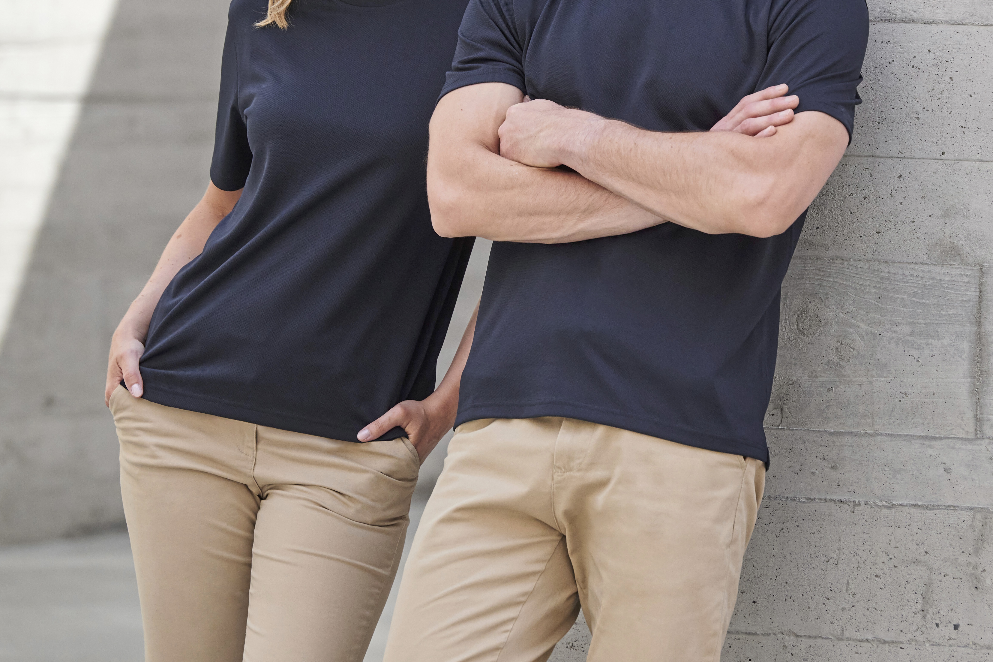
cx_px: 685
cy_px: 119
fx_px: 8827
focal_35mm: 320
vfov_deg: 4.3
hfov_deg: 6.4
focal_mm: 185
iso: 800
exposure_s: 1/500
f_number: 5.6
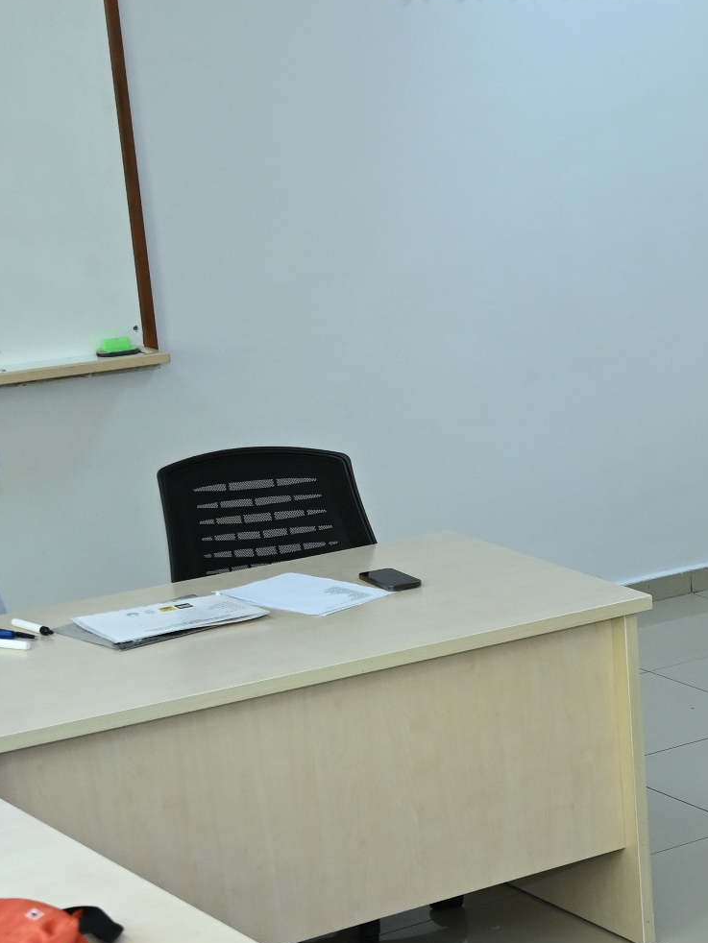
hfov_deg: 14.2
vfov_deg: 19.8
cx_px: 1087
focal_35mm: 97
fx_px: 2644
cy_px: 864
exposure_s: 1/125
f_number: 2.8
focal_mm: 24
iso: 500
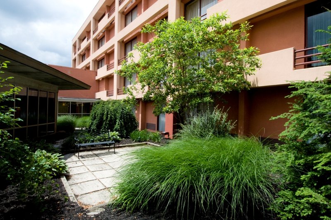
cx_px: 166
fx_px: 179
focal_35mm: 20
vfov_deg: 63.1
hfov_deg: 85.5
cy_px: 110
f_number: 22
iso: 400
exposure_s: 1/125
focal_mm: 13
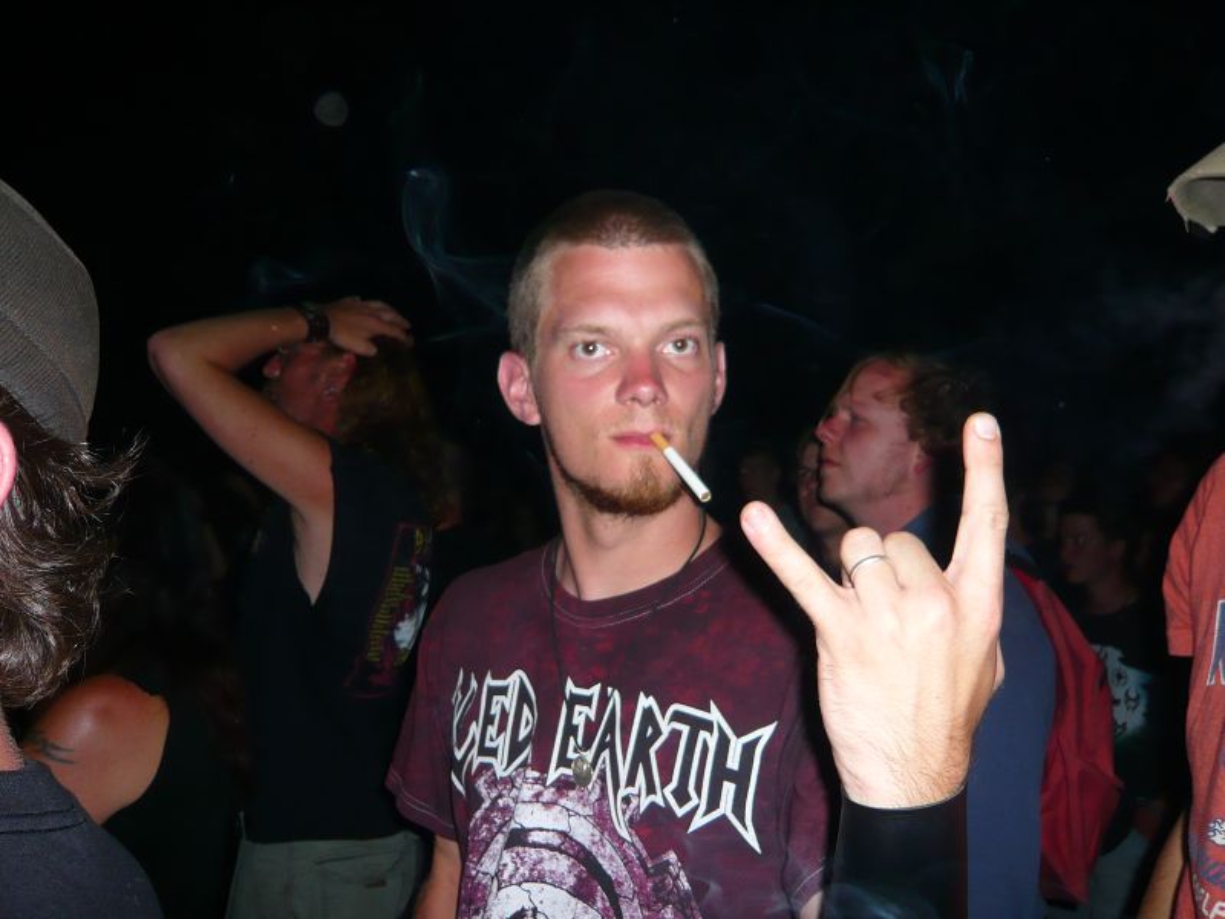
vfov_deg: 46.8
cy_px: 460
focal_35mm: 30
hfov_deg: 60.0
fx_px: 1062
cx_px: 612
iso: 100
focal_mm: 4.9
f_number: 2.9
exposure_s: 1/30
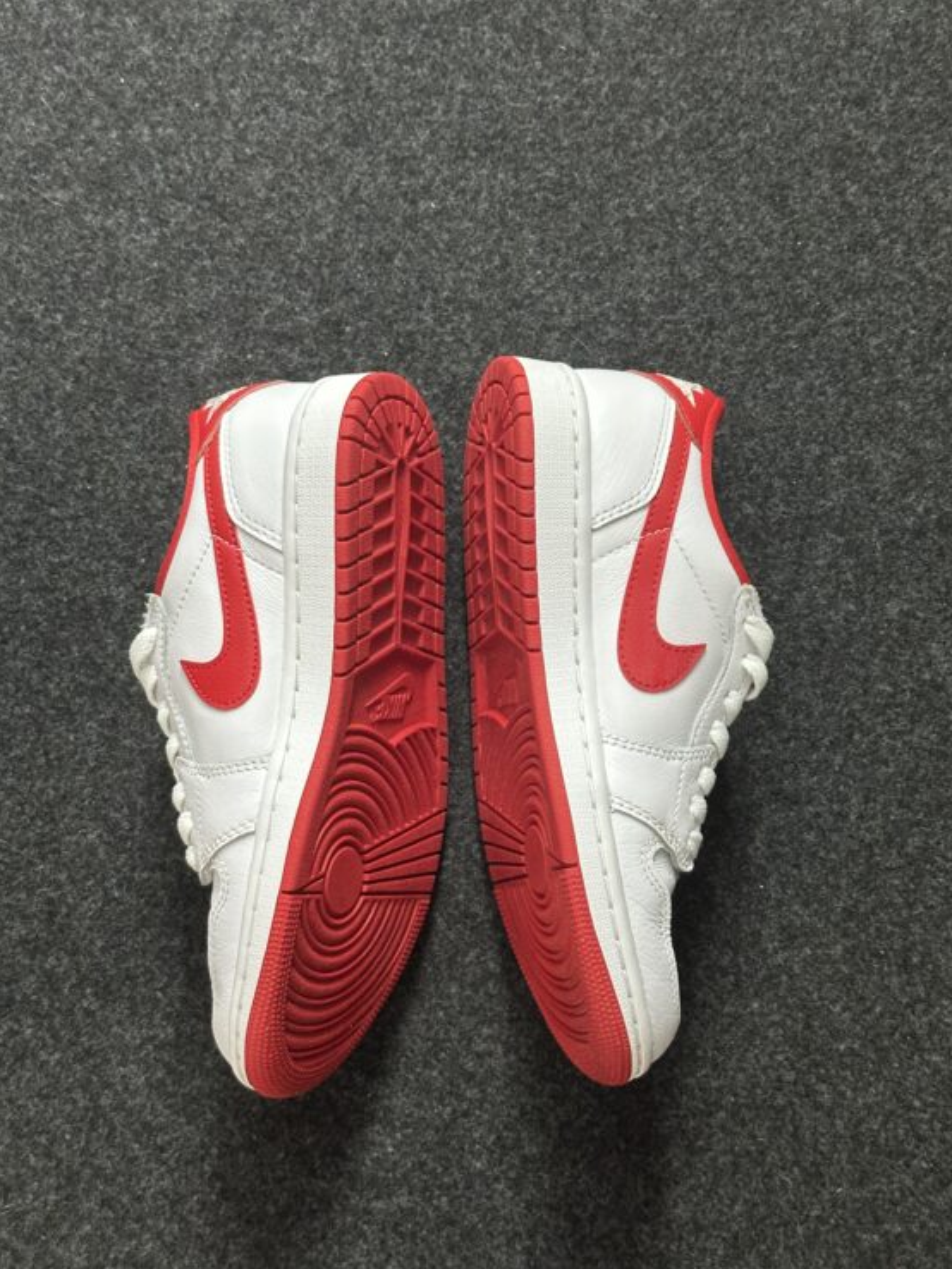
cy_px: 678
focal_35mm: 52
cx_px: 481
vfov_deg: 36.8
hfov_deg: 28.0
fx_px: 1906
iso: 320
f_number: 1.78
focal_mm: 6.86
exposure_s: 1/36
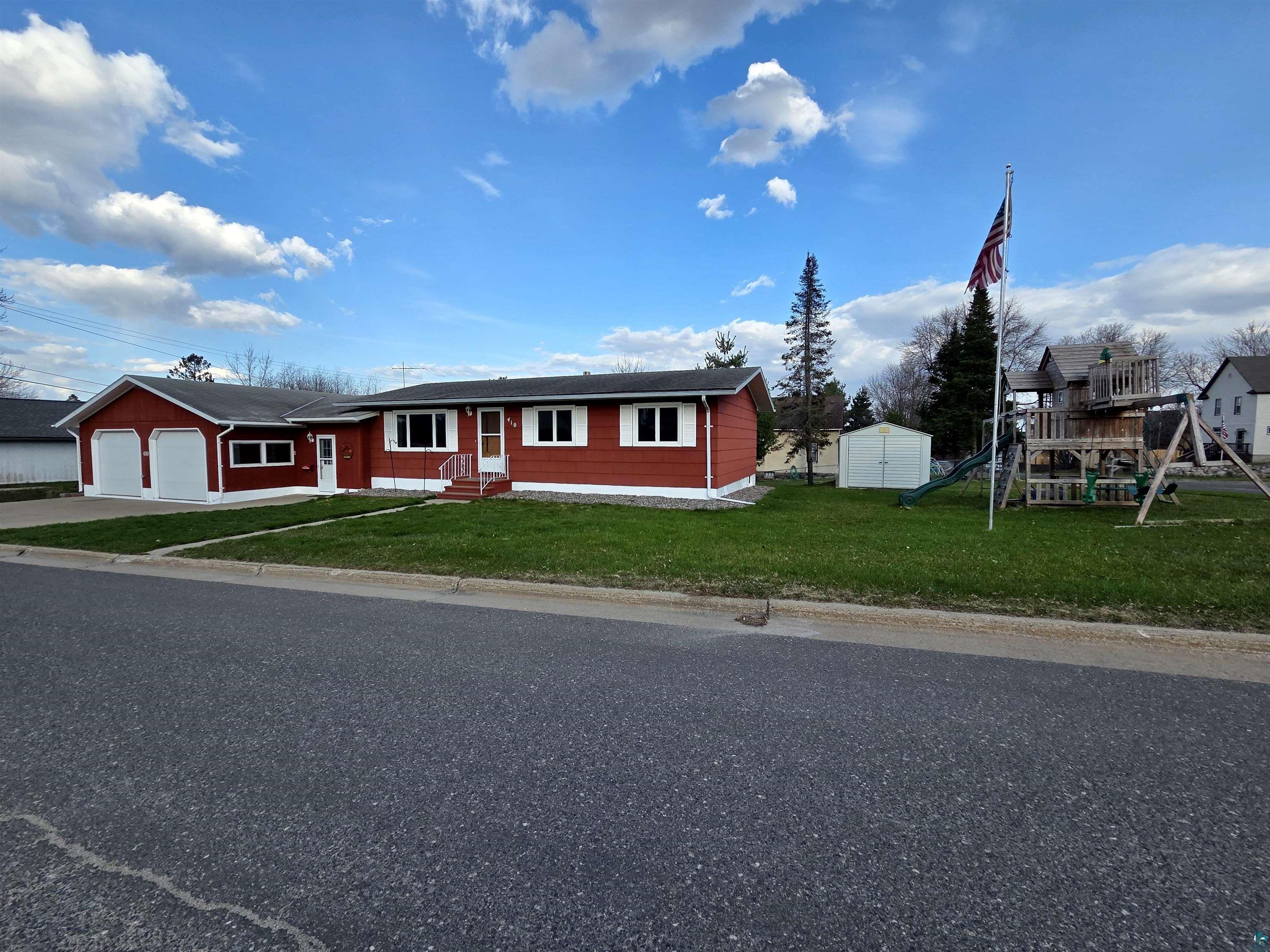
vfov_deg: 89.9
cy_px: 476
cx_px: 635
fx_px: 477
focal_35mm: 13
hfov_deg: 106.2
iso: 50
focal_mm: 2.2
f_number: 2.2
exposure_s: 1/1064
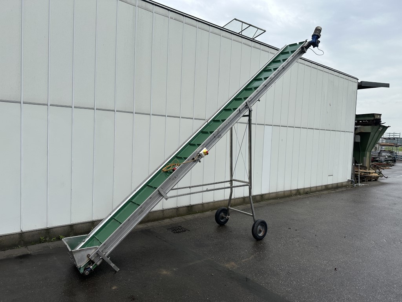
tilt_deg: -2.4
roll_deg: -2.3
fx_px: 279
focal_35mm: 24
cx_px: 201
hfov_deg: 71.6
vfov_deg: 56.8
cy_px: 151
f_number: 1.78
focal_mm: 6.86
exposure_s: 1/1916
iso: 80
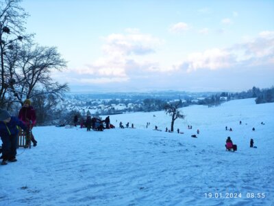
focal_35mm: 25
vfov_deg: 54.9
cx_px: 137
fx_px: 198
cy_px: 103
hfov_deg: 69.4
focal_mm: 5.43
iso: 100
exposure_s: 1/212
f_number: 1.89
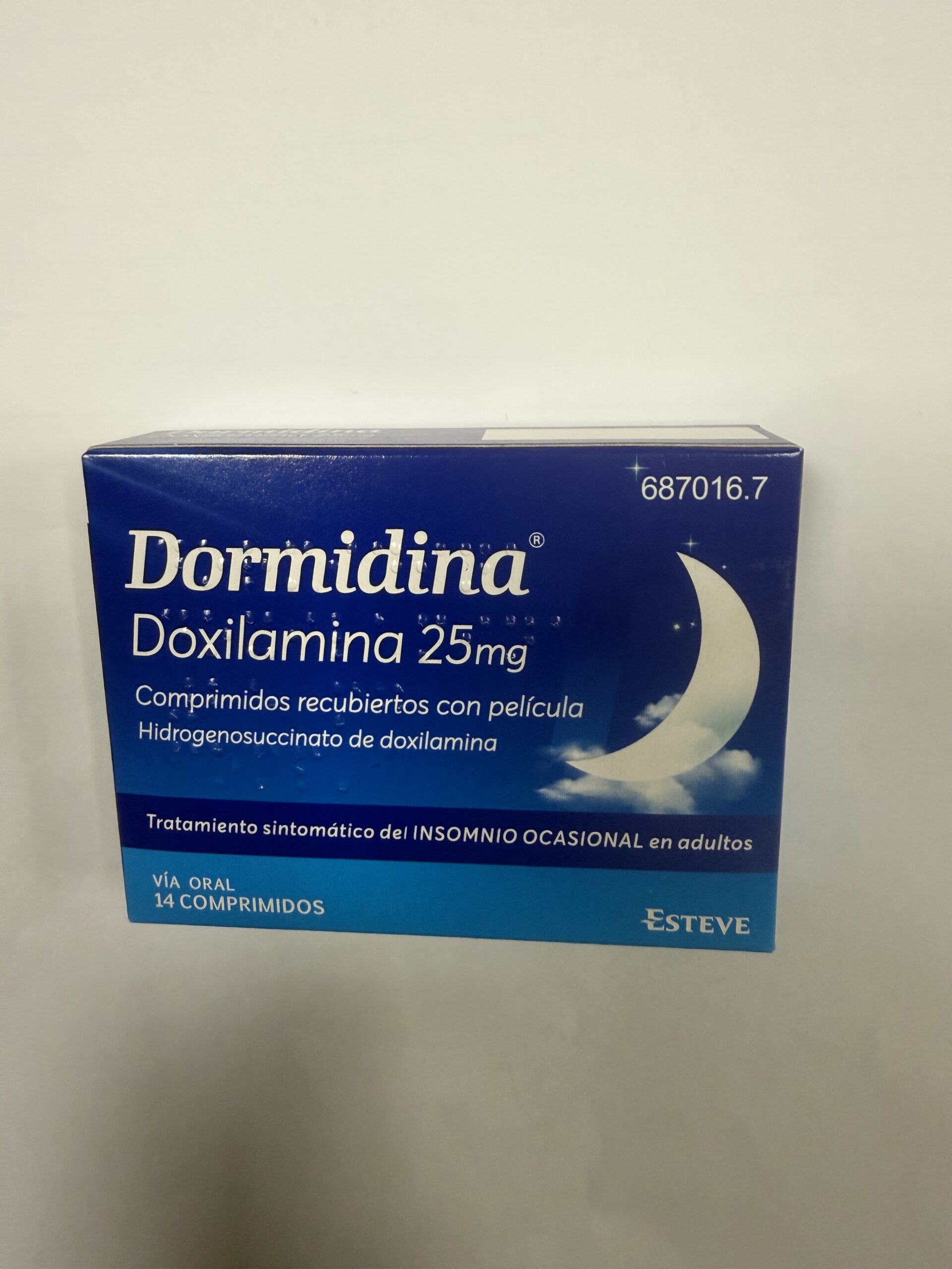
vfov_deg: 71.6
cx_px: 476
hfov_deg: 56.8
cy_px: 634
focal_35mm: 24
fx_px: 880
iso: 200
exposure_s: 1/100
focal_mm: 2.22
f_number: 2.2
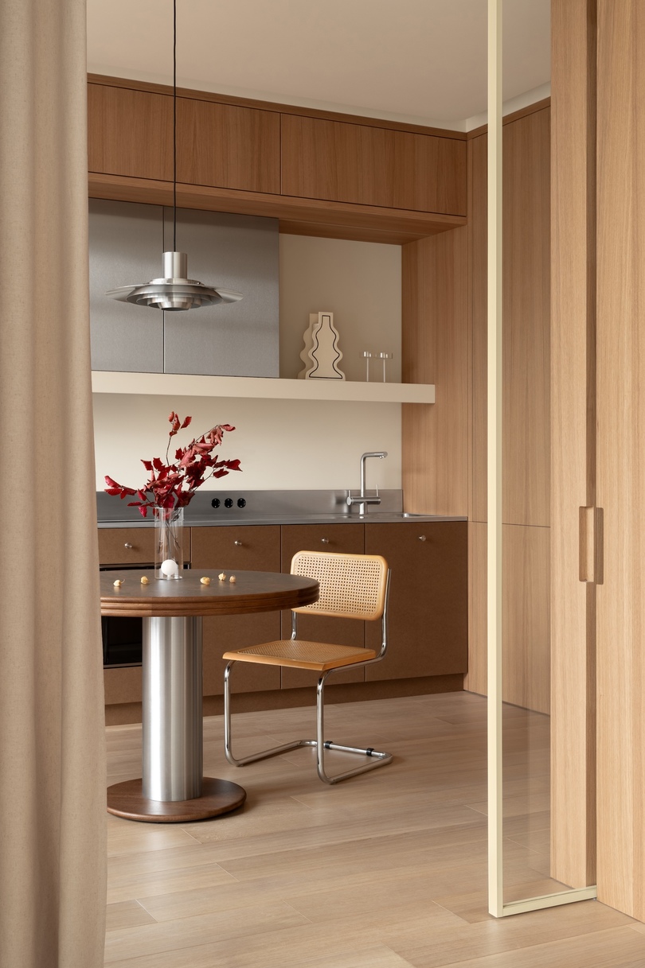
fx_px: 1130
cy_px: 484
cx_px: 322
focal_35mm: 42
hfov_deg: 31.9
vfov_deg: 46.4
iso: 250
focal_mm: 42
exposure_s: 1/8
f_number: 13
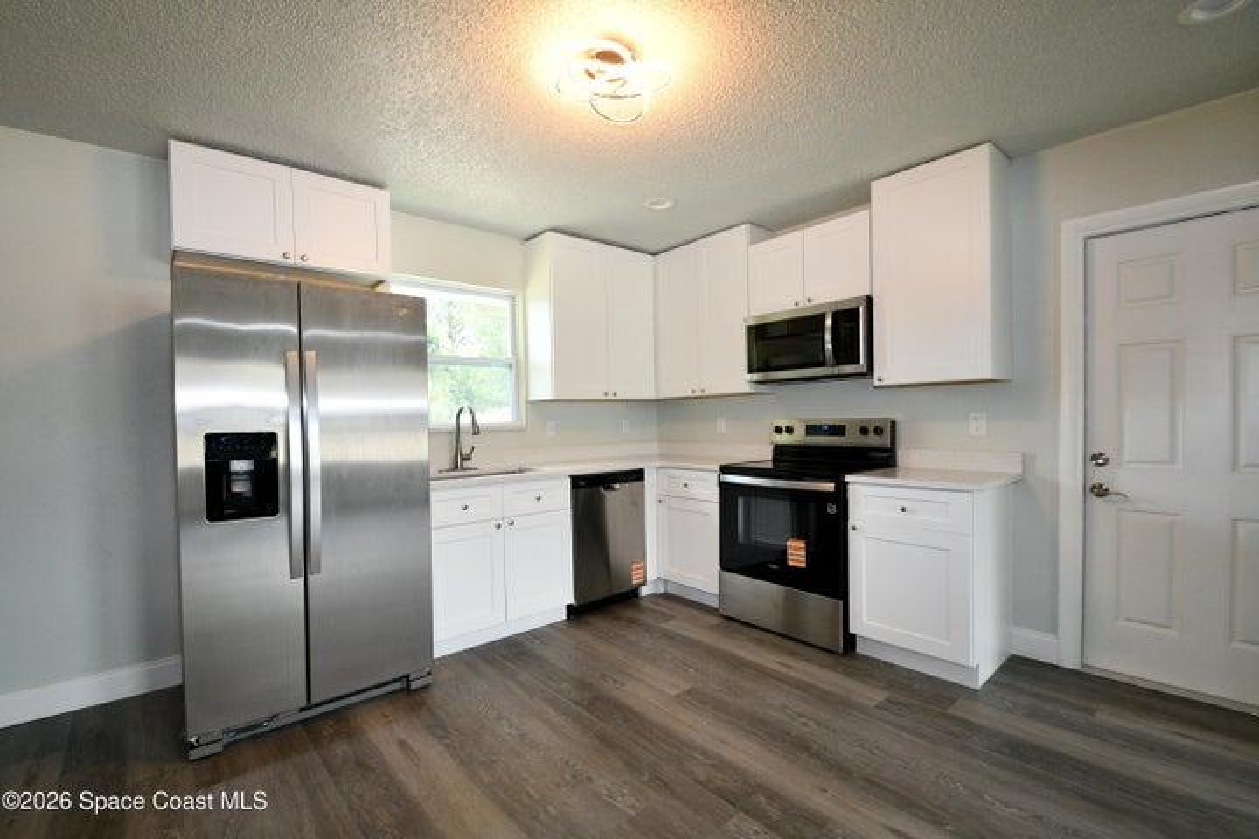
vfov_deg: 77.3
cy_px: 420
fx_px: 525
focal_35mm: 15
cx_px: 630
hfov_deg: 100.4
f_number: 7.1
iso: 1000
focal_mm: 10
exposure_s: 1/80
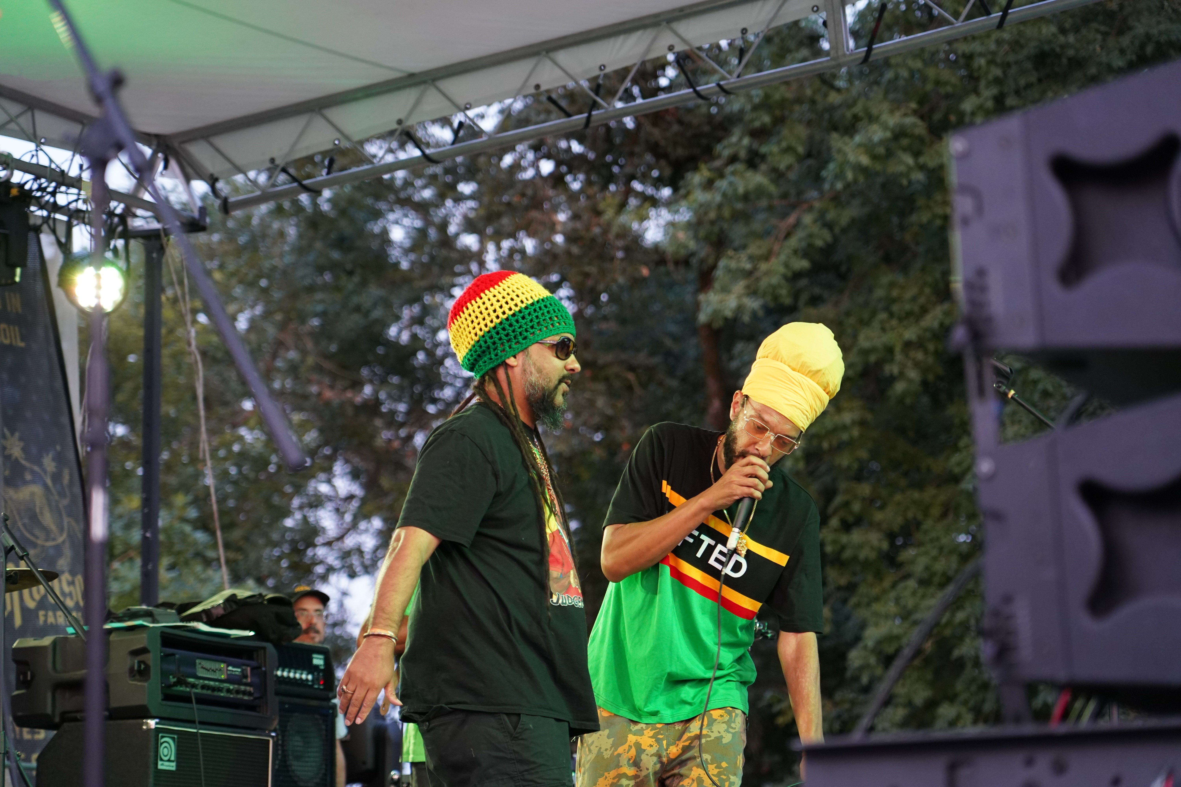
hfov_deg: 19.5
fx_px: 3444
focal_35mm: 105
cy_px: 394
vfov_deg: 13.0
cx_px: 590
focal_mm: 105
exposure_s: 1/160
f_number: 4
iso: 3200
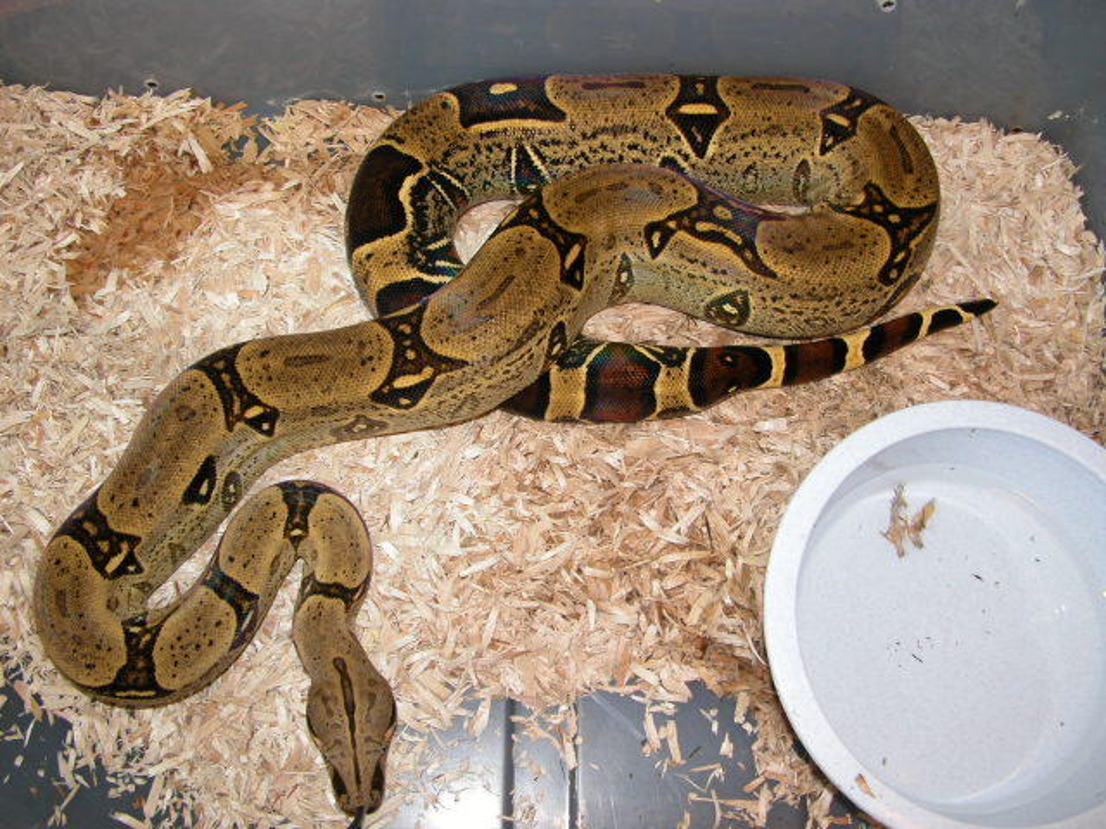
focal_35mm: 35
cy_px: 414
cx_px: 553
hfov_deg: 52.6
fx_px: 1118
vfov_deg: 40.7
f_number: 2.8
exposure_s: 1/60
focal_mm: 8.9
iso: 100
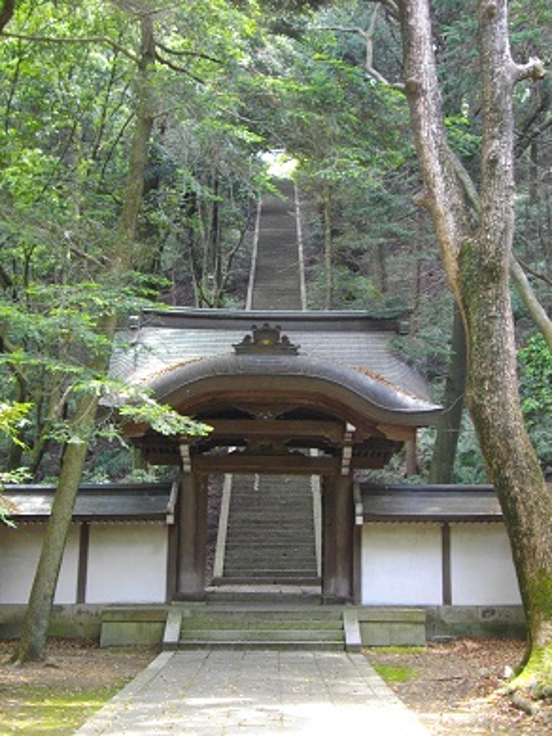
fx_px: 1063
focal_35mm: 50
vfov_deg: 38.2
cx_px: 276
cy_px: 368
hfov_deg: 29.1
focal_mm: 8.8
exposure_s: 1/60
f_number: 3.6
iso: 345
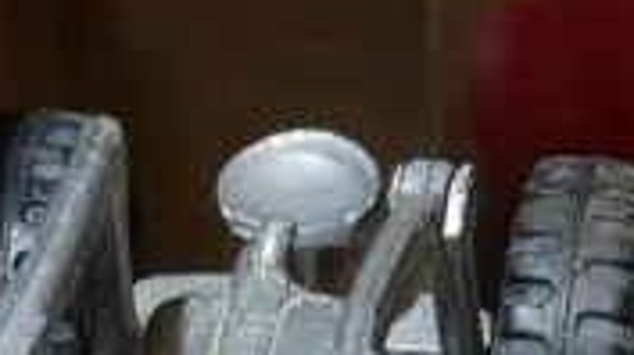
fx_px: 3609
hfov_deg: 9.8
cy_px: 997
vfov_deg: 5.4
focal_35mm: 215
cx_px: 937
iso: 250
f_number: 4
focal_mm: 17
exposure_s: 1/60
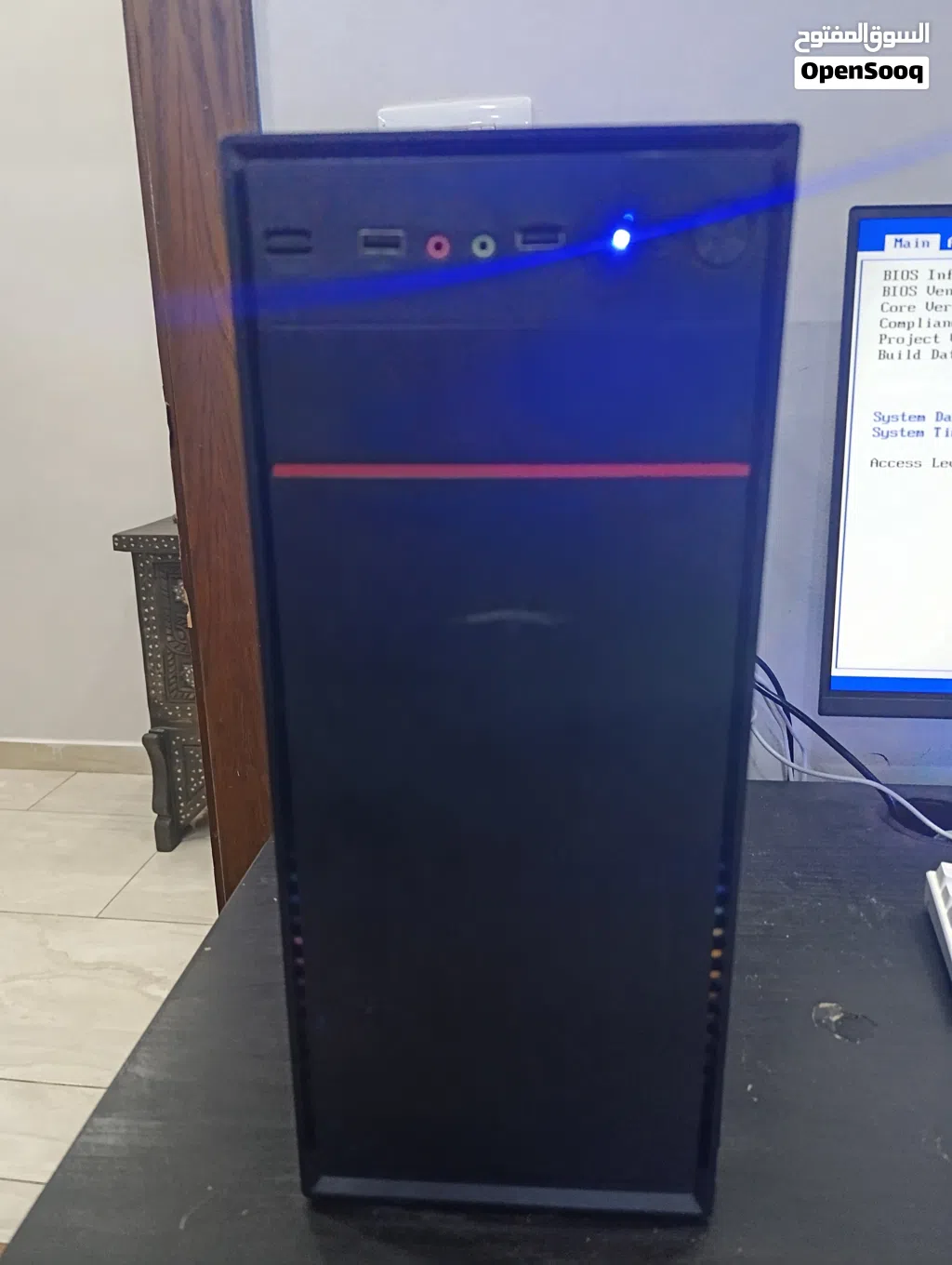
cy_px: 632
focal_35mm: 23
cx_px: 476
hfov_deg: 59.0
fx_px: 841
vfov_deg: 73.8
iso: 1600
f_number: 1.6
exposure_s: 1/25
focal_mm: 6.14
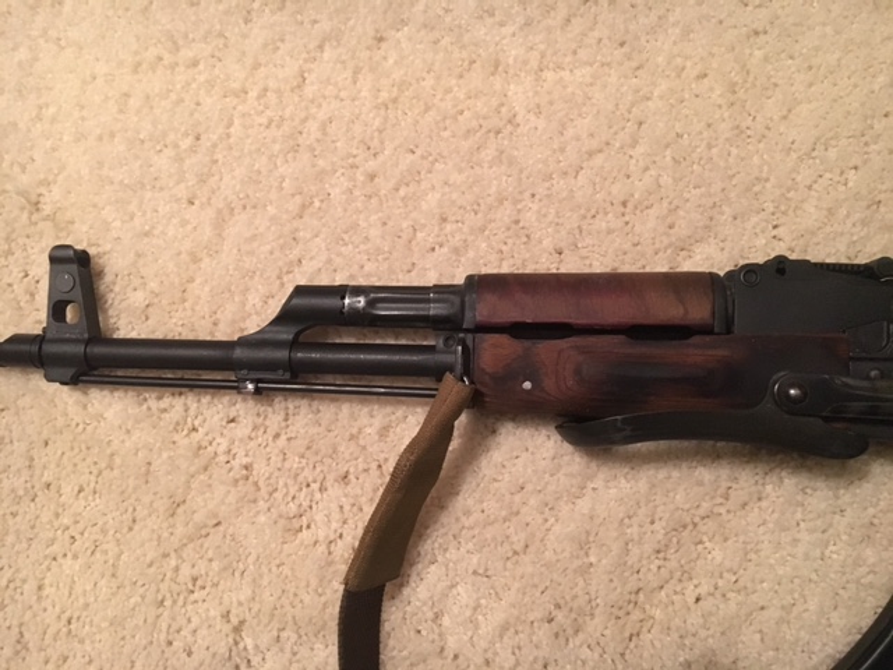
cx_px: 446
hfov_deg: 61.7
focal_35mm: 29
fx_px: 748
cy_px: 335
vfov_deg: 48.2
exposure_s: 1/15
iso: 400
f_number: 2.2
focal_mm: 4.15
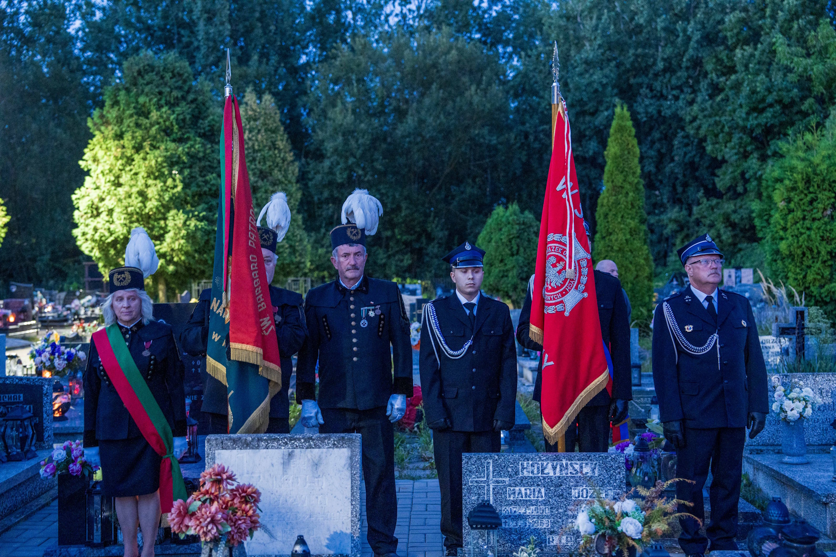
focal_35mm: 47
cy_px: 278
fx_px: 1091
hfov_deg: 41.9
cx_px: 418
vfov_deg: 28.6
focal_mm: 47
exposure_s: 1/8
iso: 6400
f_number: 2.8
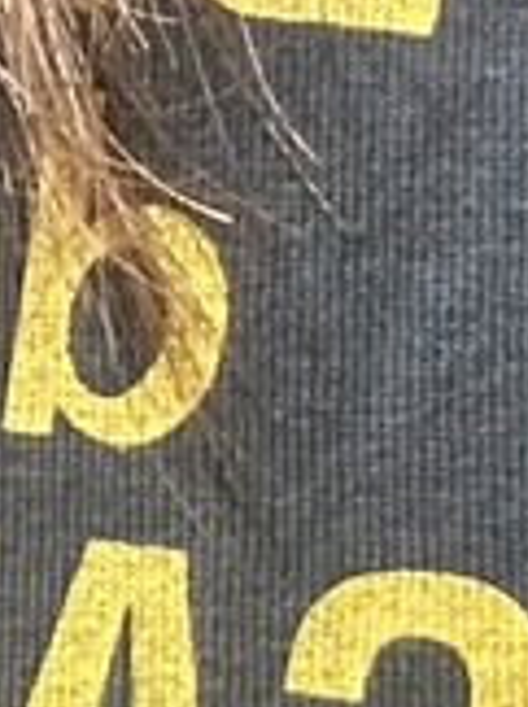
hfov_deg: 7.3
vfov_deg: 10.0
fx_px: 4037
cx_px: -319
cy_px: 386
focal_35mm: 198
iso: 400
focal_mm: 2.69
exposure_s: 1/40
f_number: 1.9
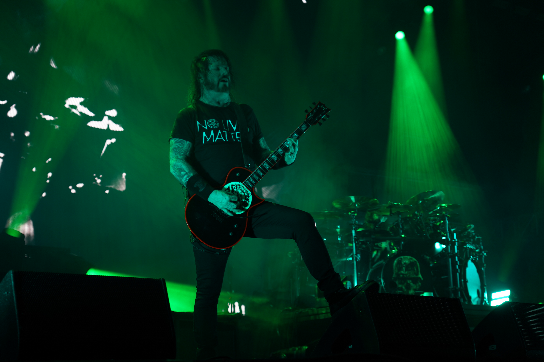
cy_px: 181
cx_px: 269
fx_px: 997
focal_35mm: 66
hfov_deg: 30.5
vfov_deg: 20.6
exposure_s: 1/80
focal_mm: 65
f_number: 4
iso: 250
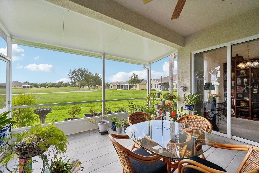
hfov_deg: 104.3
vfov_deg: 81.2
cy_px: 86
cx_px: 130
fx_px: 101
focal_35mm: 14
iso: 400
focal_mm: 14
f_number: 8
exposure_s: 1/400
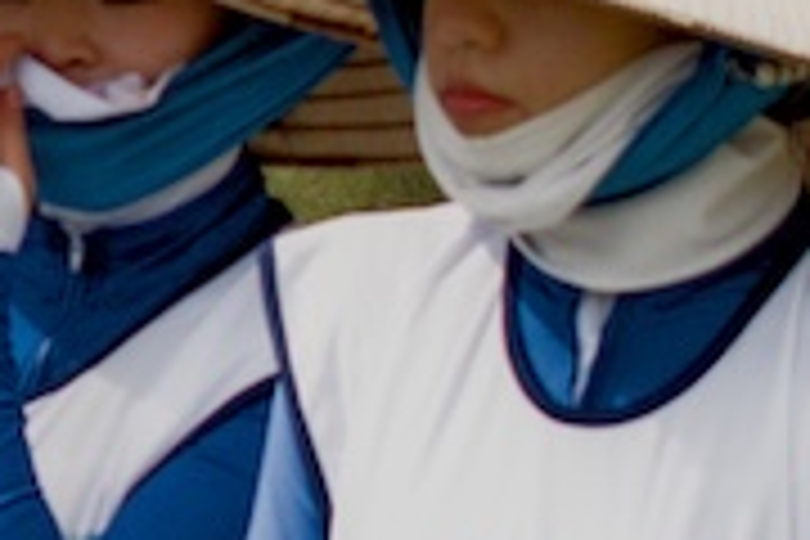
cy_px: 376
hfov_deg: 5.4
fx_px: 8549
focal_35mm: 380
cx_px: -472
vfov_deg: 3.6
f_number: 4.8
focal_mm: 38
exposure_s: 1/500
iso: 250
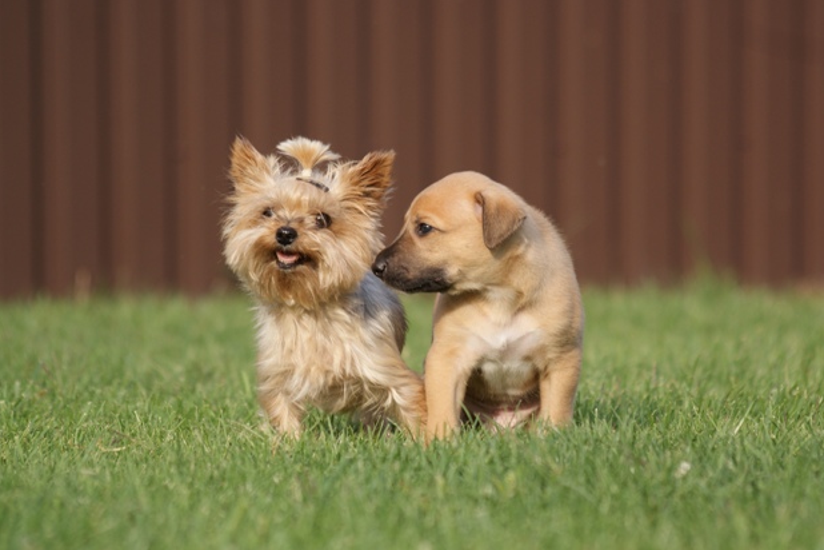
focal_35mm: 233
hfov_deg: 8.8
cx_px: 419
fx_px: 5333
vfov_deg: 5.9
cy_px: 280
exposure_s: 1/500
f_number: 4.5
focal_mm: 150
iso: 100
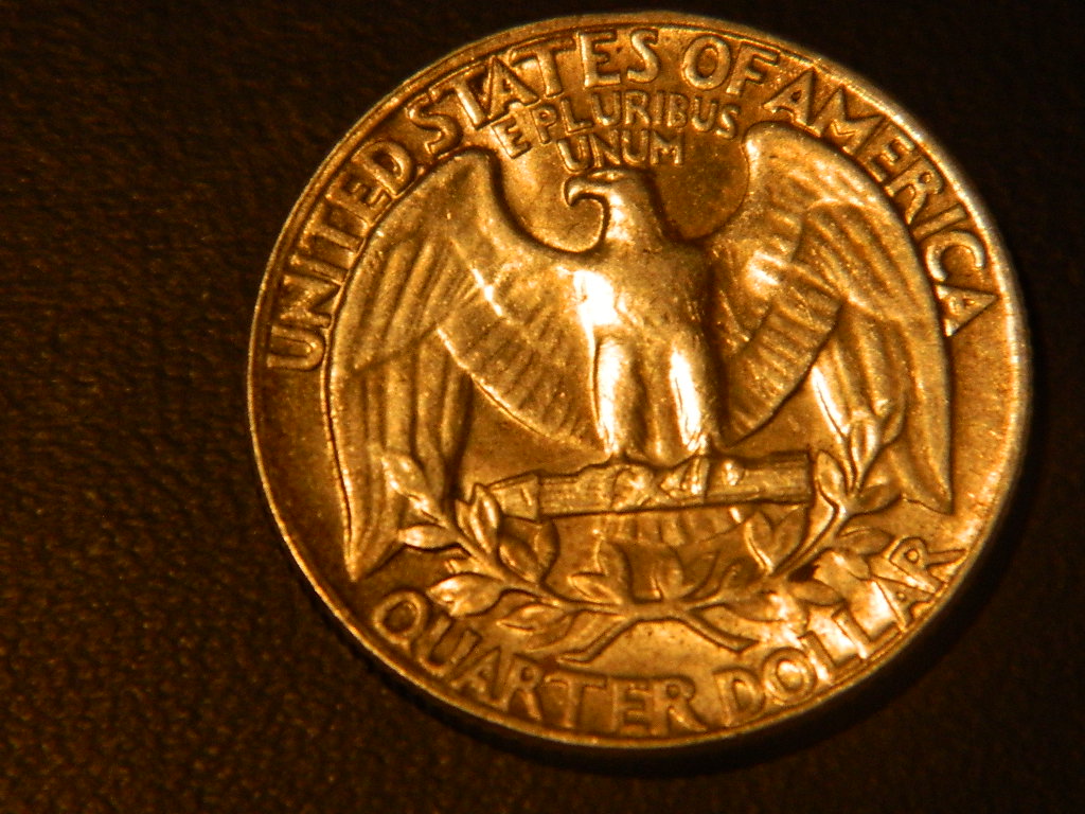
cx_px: 542
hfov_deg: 11.2
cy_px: 407
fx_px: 5548
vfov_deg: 8.4
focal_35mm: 177
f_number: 5.1
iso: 400
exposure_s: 1/400
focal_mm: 31.8
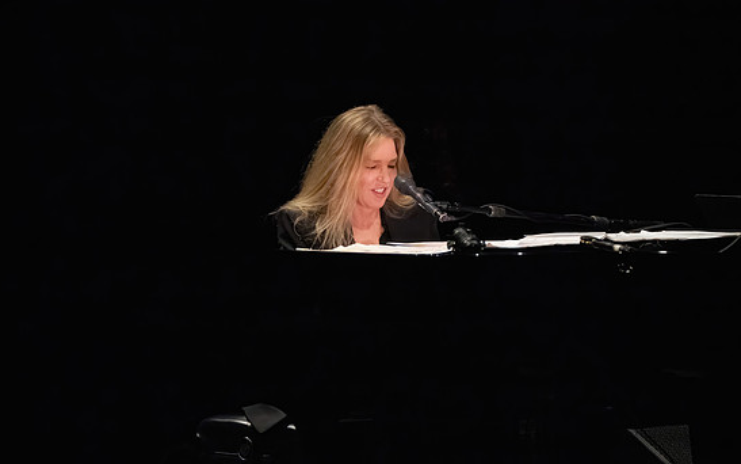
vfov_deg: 3.0
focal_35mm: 432
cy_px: 261
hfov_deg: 4.9
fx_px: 8725
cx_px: 378
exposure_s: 1/320
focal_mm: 400
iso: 25600
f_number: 8
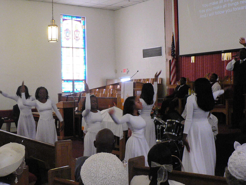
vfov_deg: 29.7
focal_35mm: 49
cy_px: 98
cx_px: 92
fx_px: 348
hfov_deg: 38.7
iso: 200
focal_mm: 6
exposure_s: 1/30
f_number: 2.8
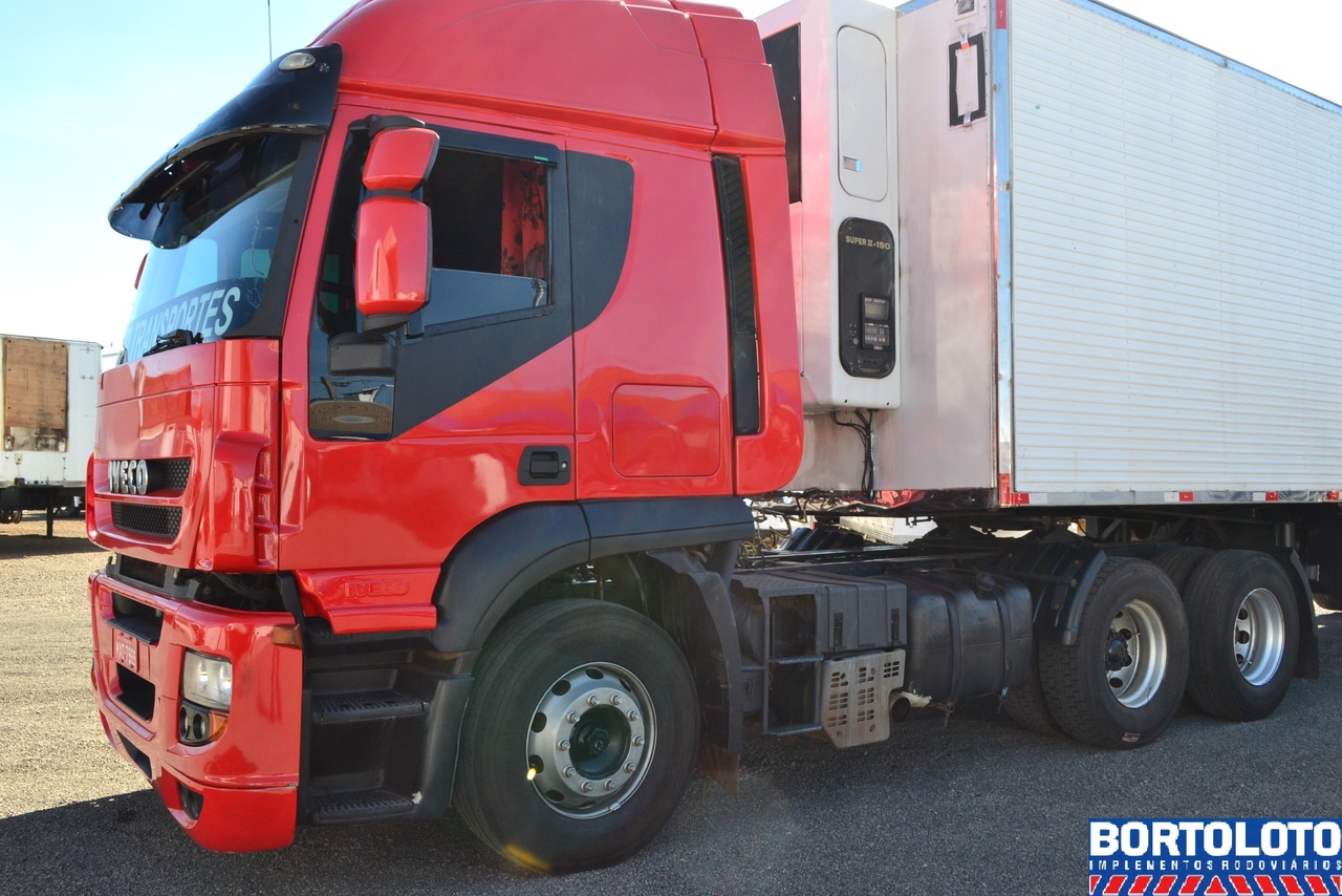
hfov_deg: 57.2
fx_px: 1230
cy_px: 448
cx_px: 671
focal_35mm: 33
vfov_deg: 40.0
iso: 400
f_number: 9
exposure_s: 1/160
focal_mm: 22
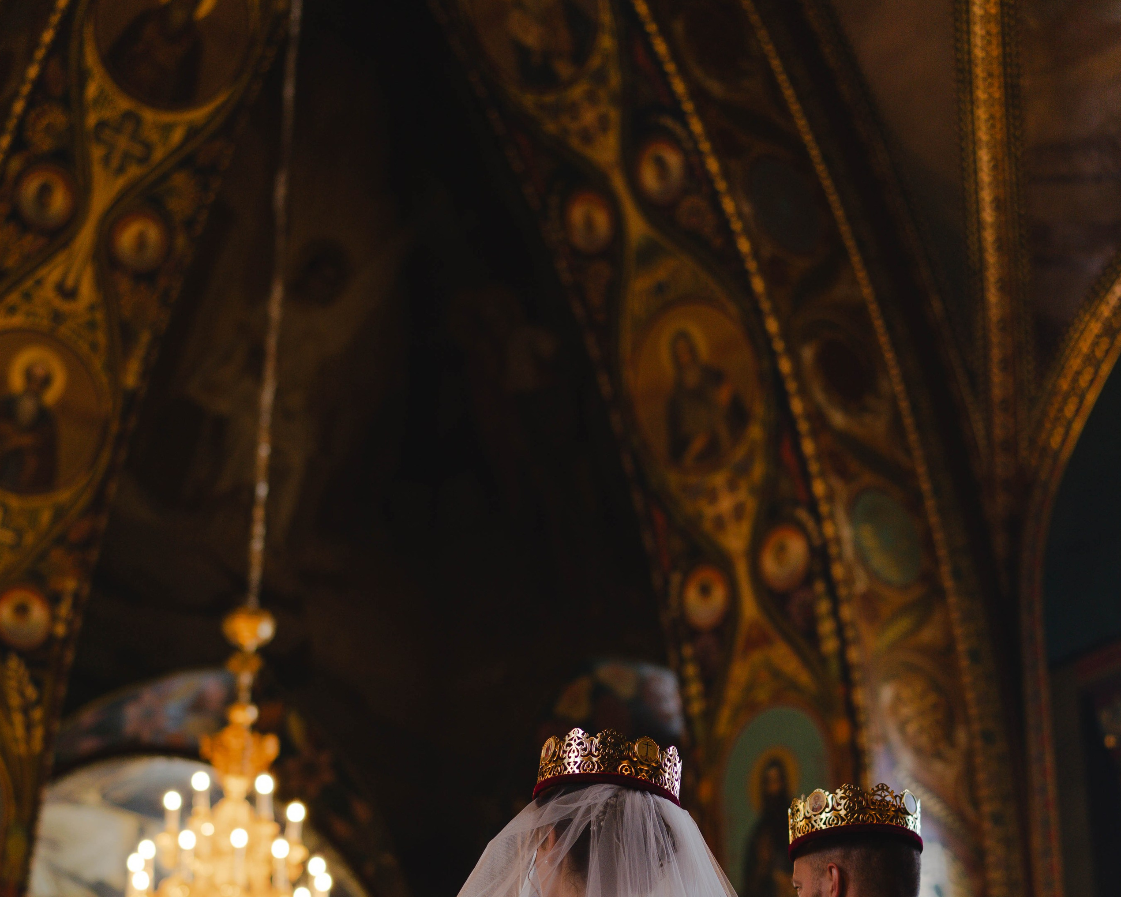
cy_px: 727
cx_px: 559
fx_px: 2588
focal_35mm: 78
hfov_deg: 24.4
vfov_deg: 19.4
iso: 100
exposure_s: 1/320
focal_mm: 55
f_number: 2.2
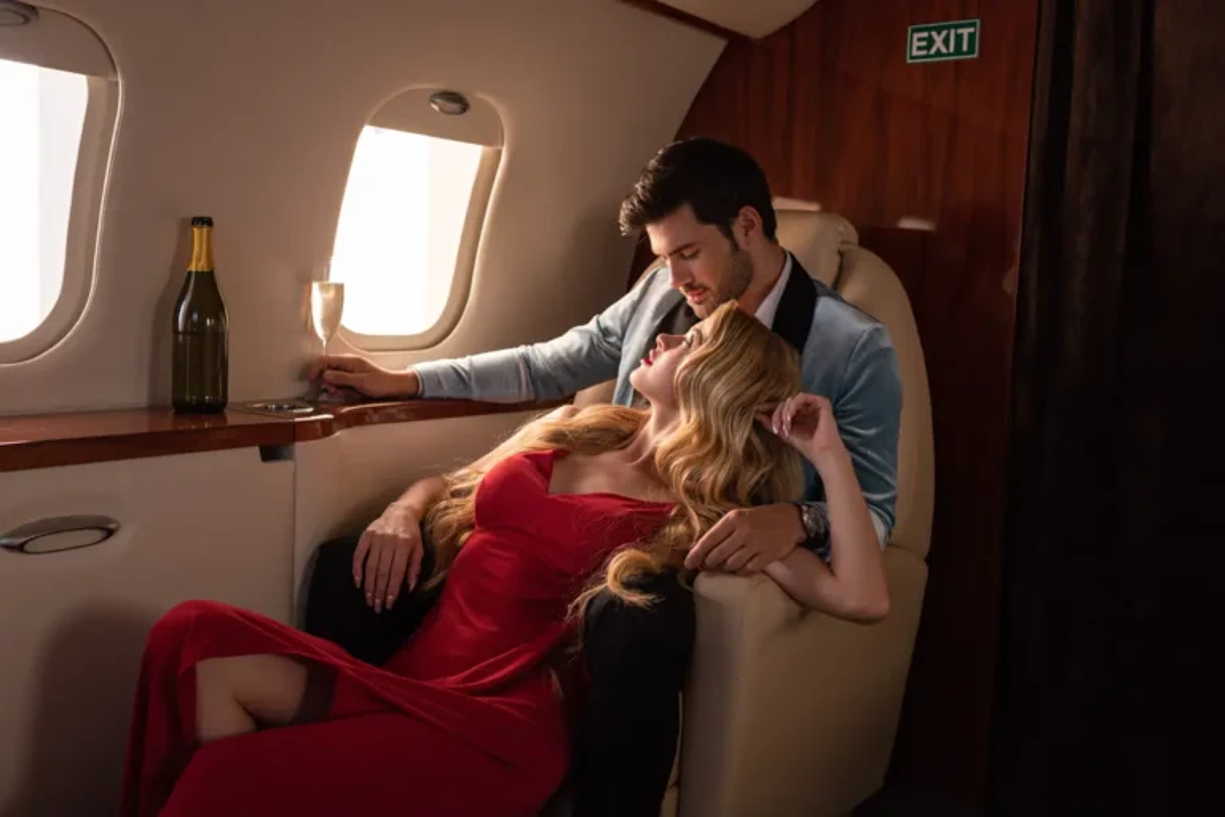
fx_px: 1191
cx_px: 612
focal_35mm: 35
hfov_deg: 54.4
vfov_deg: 37.9
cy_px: 408
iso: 320
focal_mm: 35
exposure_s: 1/200
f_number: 3.5
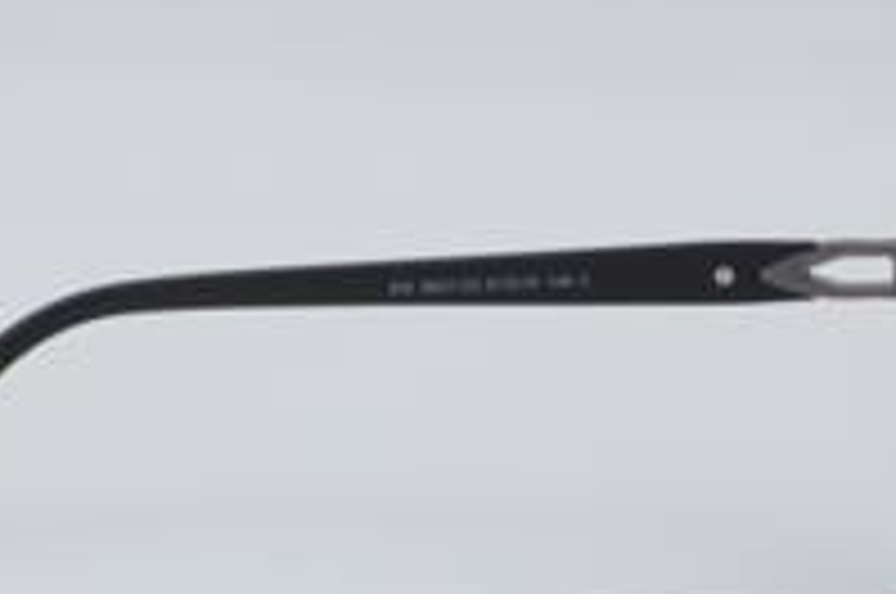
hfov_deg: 13.6
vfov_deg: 9.0
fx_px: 3752
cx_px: 342
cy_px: 572
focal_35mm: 151
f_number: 32
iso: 100
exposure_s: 1/4
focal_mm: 50
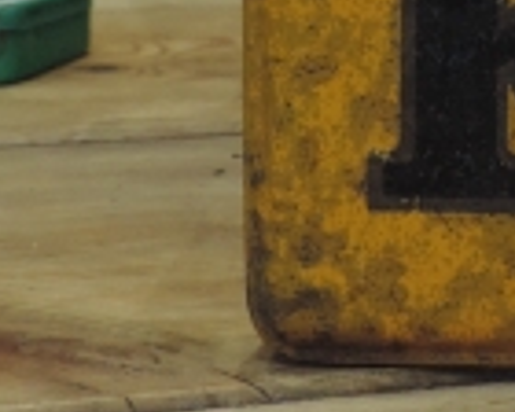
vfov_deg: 10.9
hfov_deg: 13.2
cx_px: 750
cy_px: -121
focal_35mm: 138
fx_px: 2103
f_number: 3.6
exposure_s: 1/25
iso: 400
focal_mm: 5.8
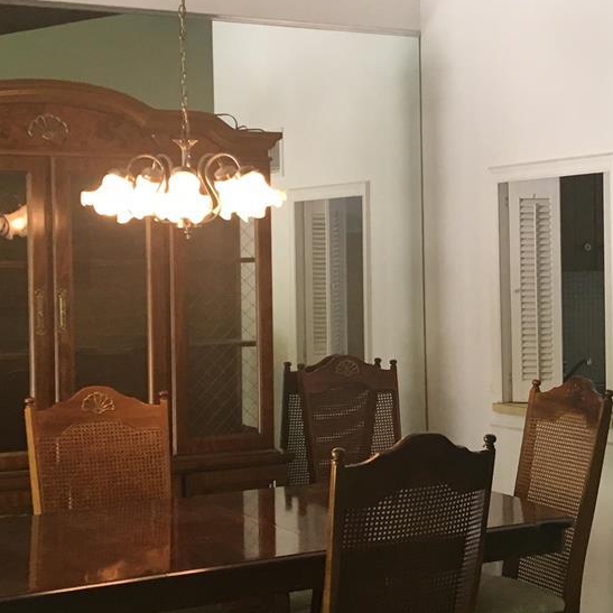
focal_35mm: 75
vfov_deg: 23.1
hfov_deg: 22.5
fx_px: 1503
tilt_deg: -0.7
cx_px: 555
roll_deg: +0.0
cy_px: 291
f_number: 2.2
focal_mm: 4.15
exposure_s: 1/30
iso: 80
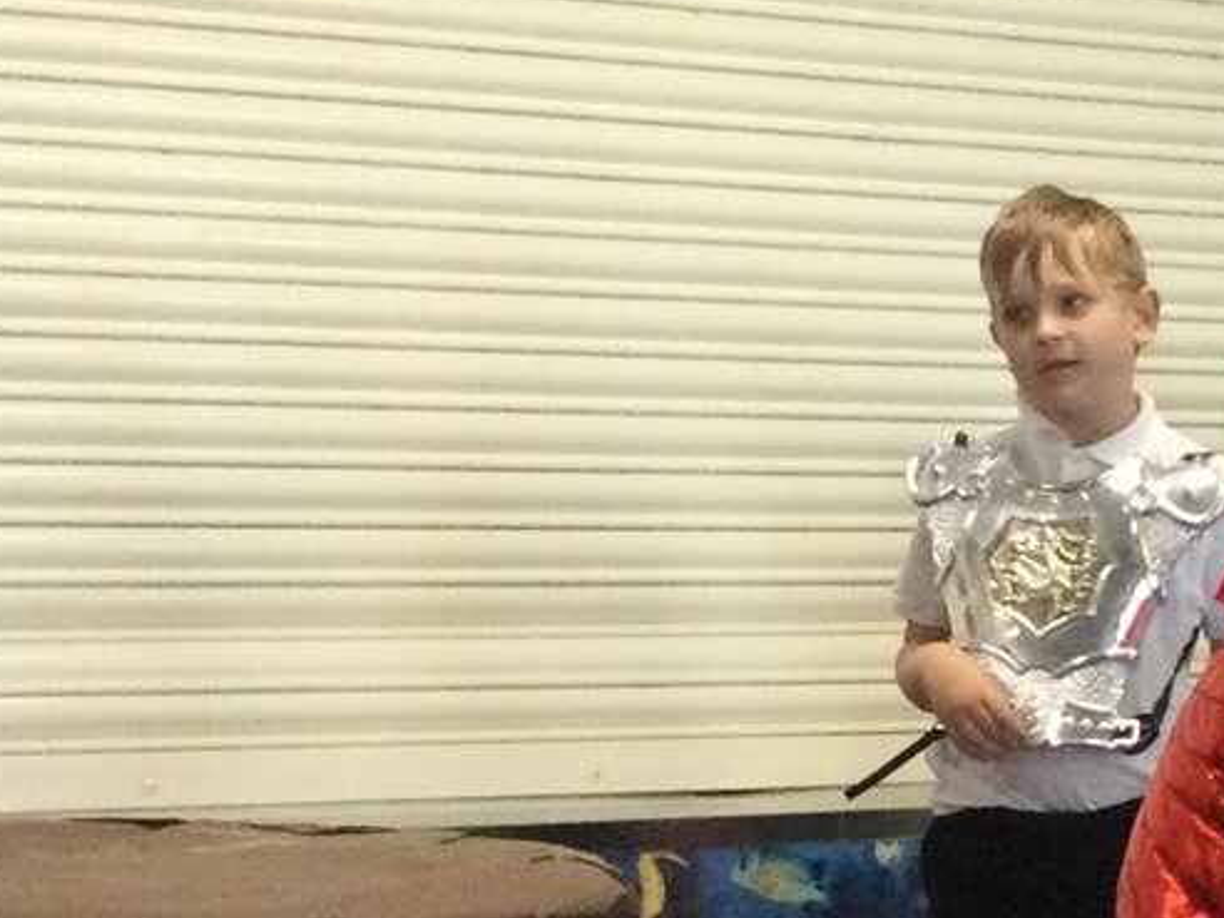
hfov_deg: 14.4
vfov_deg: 11.3
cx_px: 1734
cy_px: 998
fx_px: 4561
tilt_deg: -8.7
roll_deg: -1.2
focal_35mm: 129
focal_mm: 3.3
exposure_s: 1/33
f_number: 2.4
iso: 64
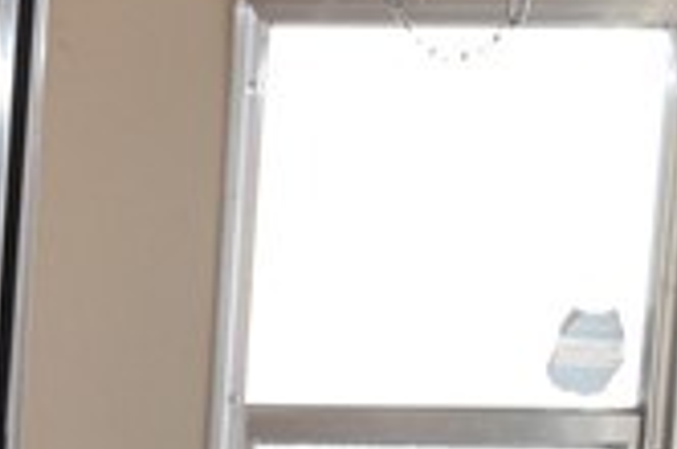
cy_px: 633
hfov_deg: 9.6
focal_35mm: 177
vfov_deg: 7.6
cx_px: -1187
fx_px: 3322
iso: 500
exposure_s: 1/125
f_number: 5.6
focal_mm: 18
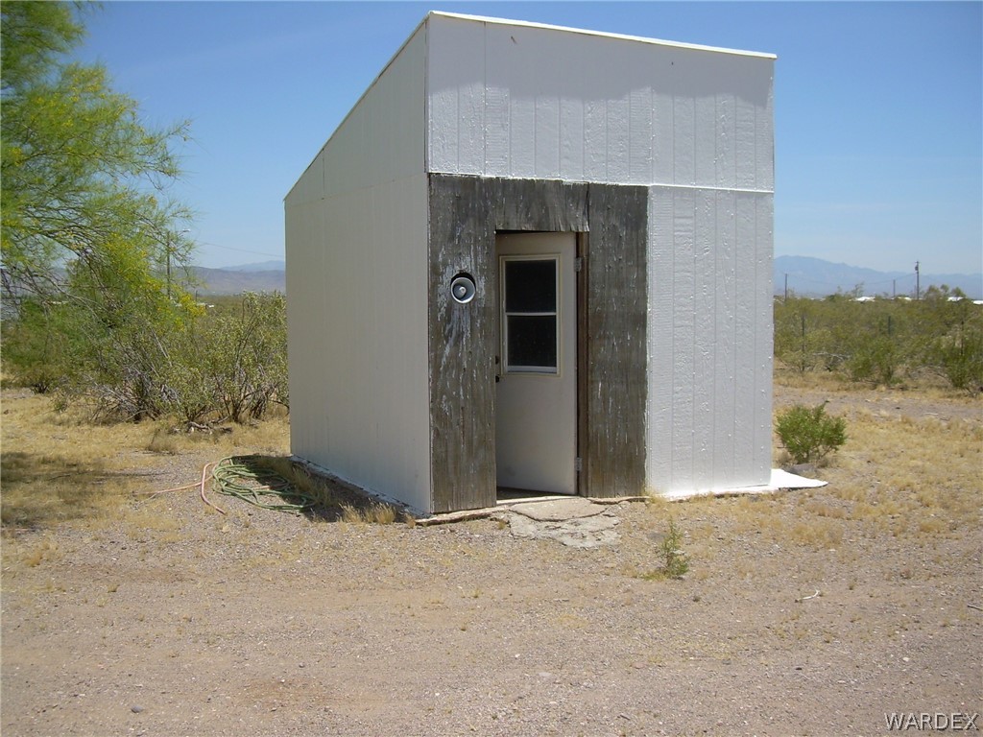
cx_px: 492
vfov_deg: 37.7
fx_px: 1079
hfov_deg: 49.0
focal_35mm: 38
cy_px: 368
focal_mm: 6.3
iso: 50
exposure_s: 1/1189
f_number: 2.8
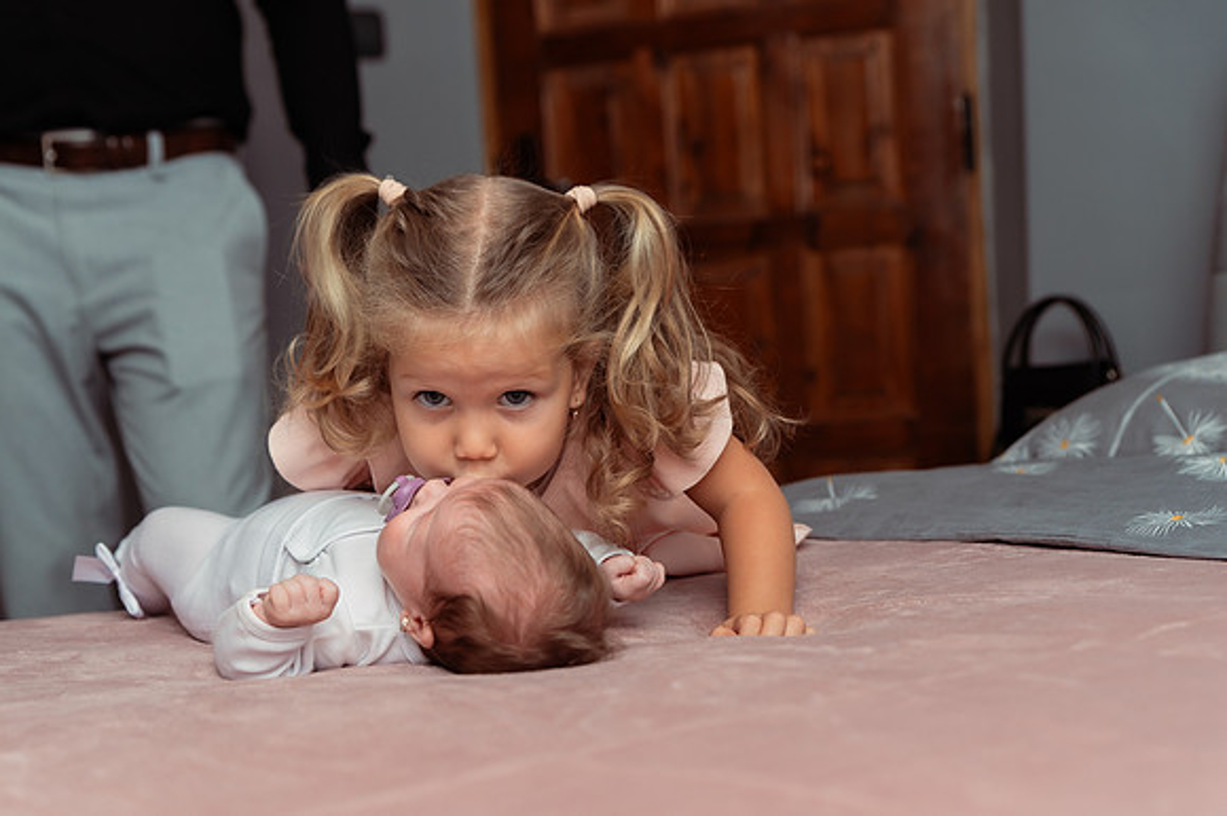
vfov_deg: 23.5
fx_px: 1960
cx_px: 491
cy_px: 489
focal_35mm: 58
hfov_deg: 34.6
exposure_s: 1/250
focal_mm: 48
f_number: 3.2
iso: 640
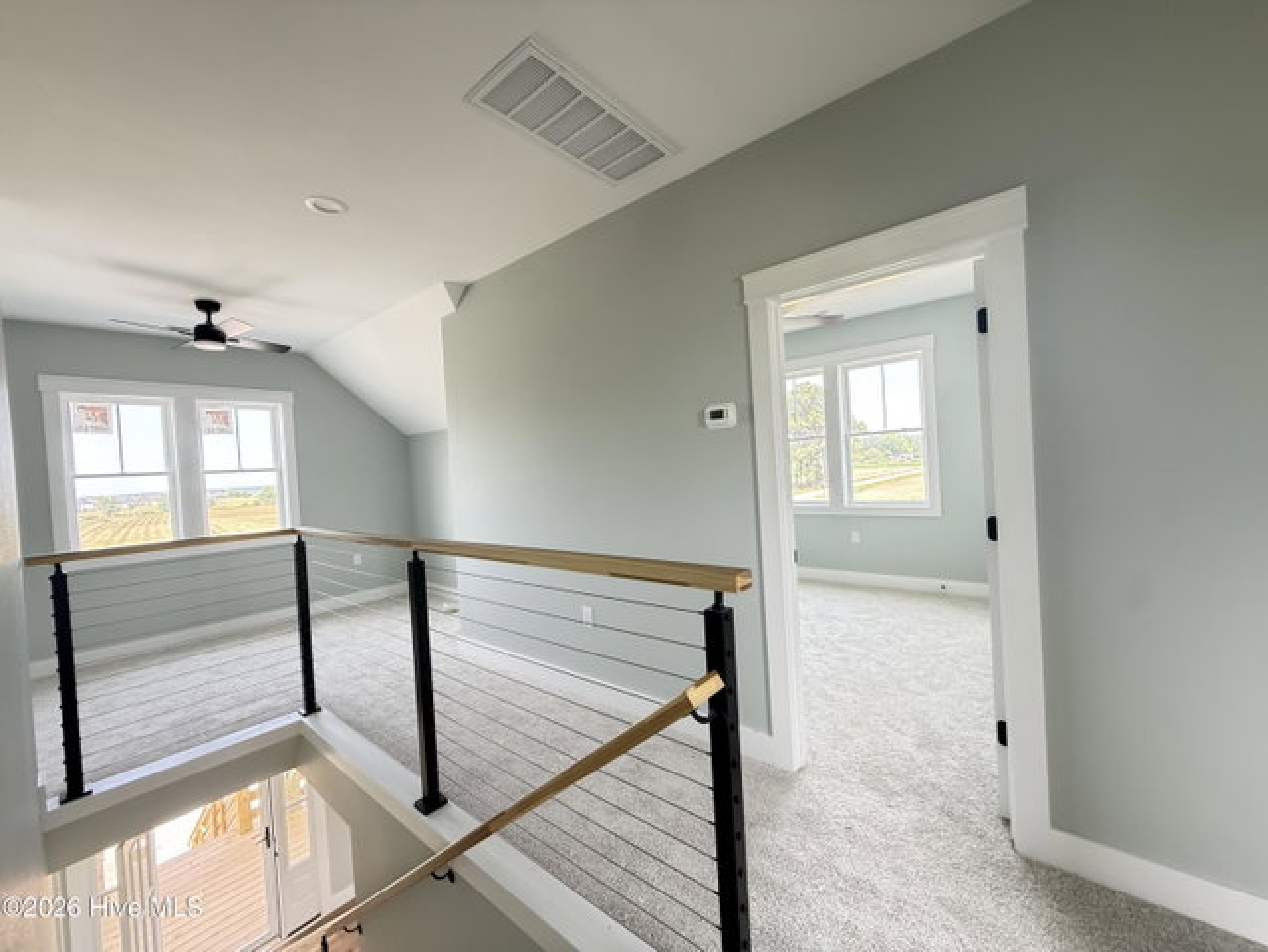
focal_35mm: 14
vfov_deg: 85.7
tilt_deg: -1.0
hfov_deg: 102.0
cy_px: 476
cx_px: 634
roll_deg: +3.2
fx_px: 513
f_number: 2.2
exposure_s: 1/99
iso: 250
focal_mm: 2.22
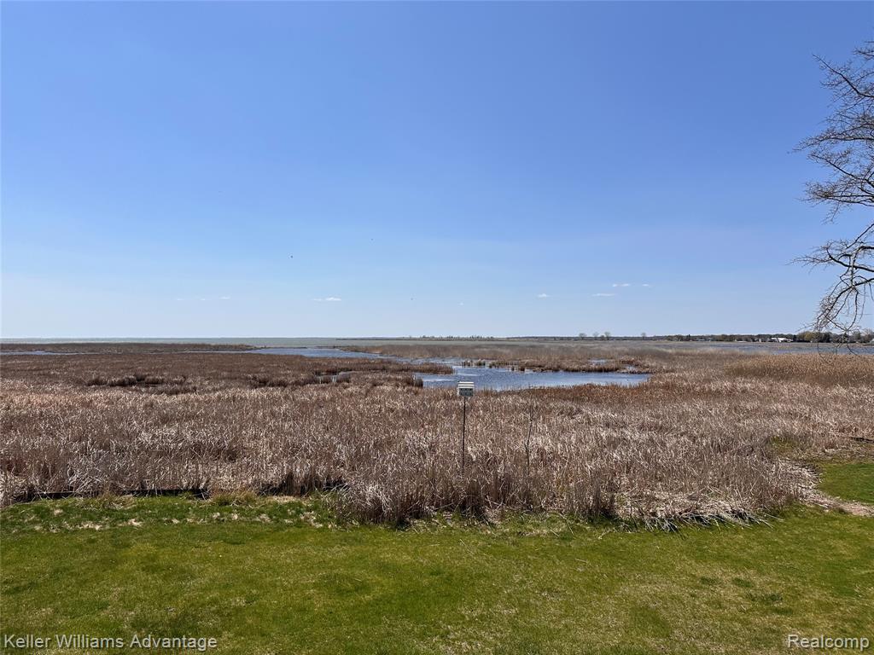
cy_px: 328
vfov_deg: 56.8
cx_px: 437
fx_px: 606
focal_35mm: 24
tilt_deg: +0.4
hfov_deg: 71.6
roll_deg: -1.2
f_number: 1.78
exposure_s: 1/8929
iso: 80
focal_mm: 6.86
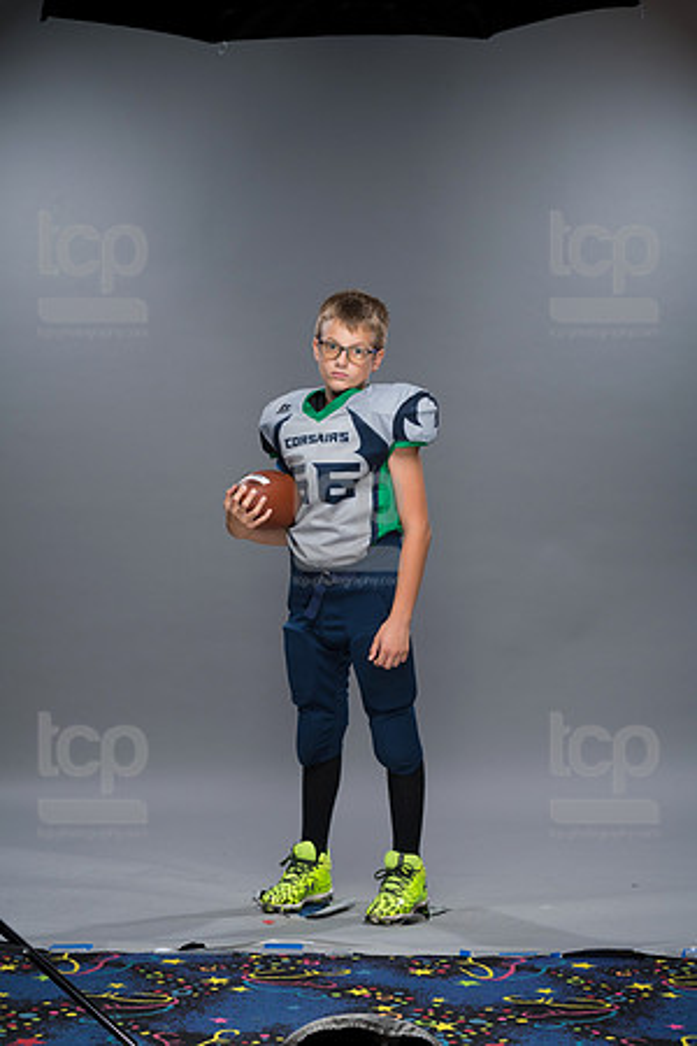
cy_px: 523
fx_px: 2323
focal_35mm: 80
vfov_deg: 25.4
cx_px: 348
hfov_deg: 17.1
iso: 320
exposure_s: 1/250
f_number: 6.3
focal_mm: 80
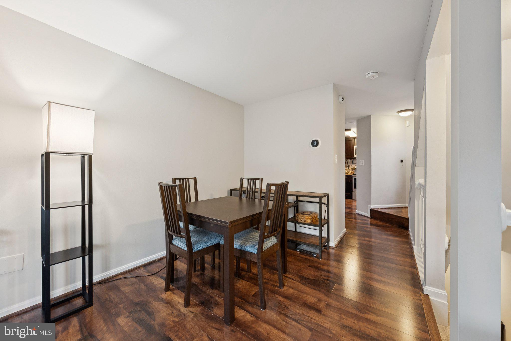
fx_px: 185
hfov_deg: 108.3
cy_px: 170
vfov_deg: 85.5
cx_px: 256
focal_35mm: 13
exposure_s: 1/13
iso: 640
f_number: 7.1
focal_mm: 13
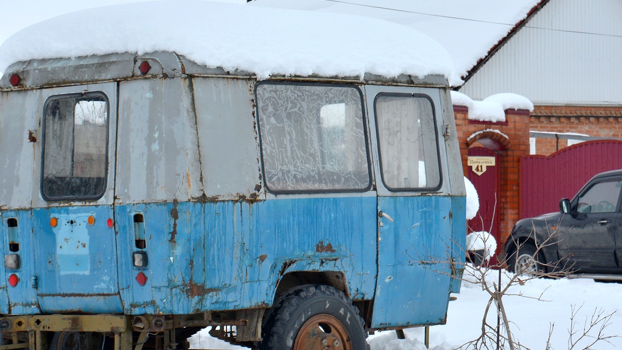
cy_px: 177
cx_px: 284
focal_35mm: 103
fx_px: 1699
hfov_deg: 20.7
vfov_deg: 11.8
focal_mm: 52
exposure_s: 1/200
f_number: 7.1
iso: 200
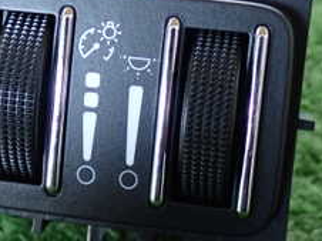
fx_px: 1013
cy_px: 71
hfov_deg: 18.0
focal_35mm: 109
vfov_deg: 13.5
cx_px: 105
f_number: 2.8
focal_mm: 7.31
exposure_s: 1/30
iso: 800
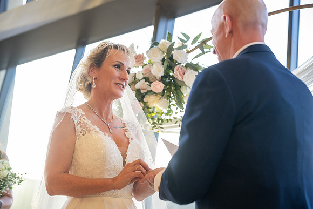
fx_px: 488
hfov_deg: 35.6
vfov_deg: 24.2
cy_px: 109
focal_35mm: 56
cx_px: 154
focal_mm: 54
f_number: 2.8
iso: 1250
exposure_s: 1/200
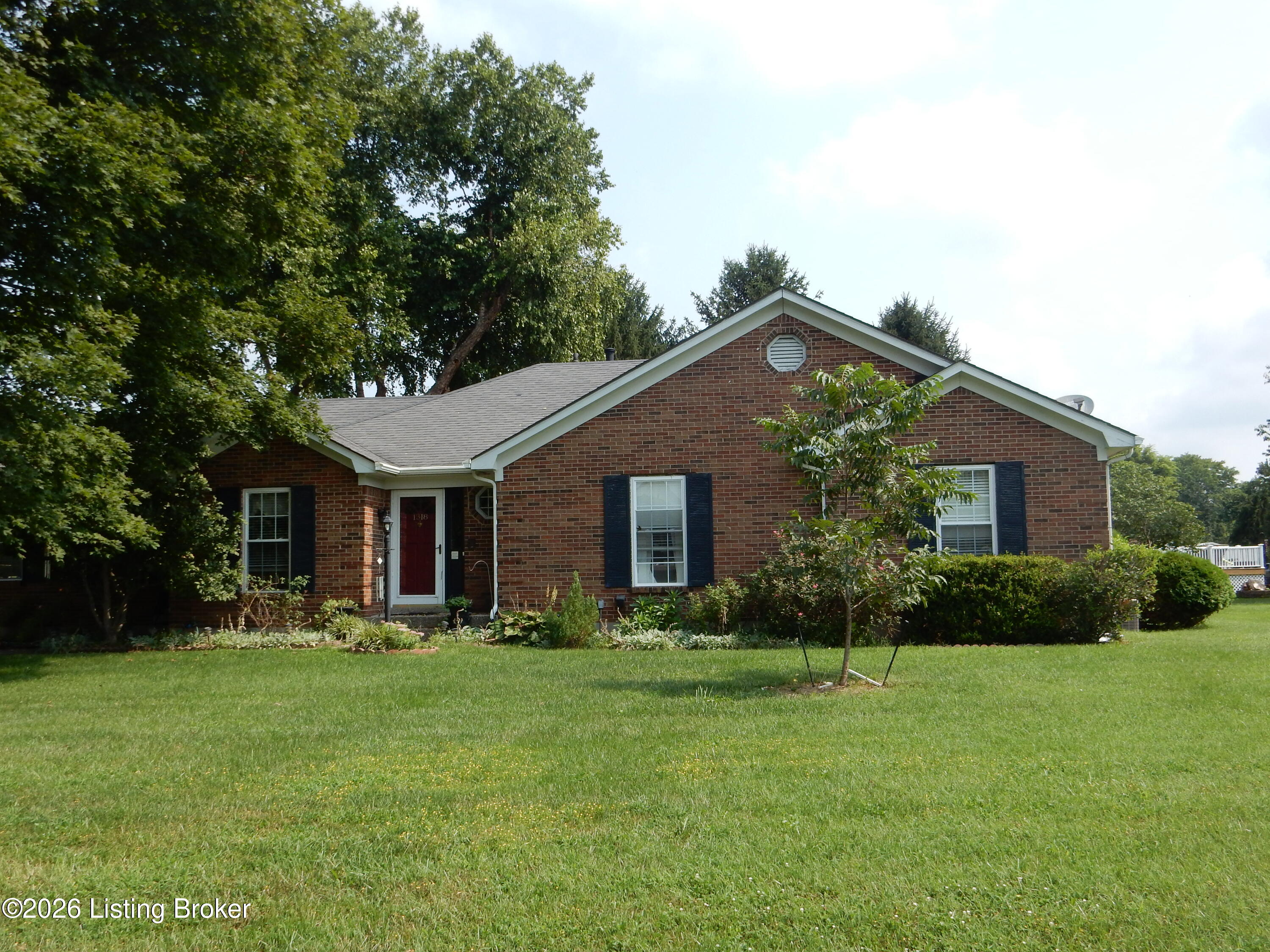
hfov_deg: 51.4
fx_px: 1321
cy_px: 476
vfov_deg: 39.7
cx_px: 635
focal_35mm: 36
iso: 125
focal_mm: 6.4
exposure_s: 1/800
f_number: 4
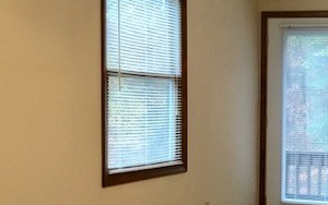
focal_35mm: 70
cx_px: 341
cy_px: 134
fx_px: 626
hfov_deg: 27.4
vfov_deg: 18.6
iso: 125
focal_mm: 3.3
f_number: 2.4
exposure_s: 1/30
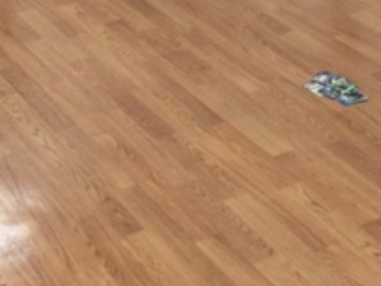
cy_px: -30
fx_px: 1002
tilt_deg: -25.2
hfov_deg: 21.4
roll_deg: +1.5
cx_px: 123
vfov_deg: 15.8
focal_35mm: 91
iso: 32
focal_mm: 4.15
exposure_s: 1/60
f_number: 2.2
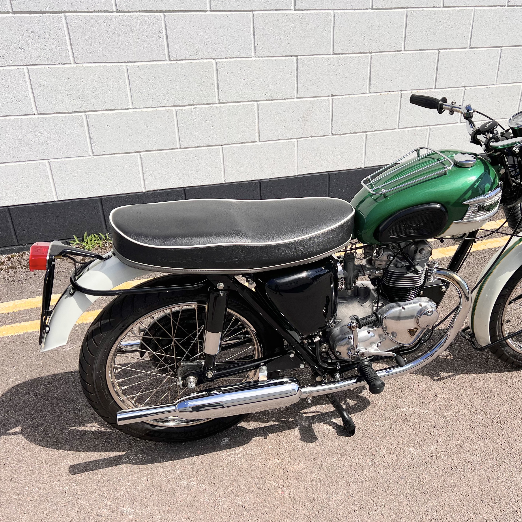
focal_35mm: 31
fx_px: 529
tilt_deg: -29.8
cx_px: 332
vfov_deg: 52.5
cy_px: 262
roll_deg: -0.3
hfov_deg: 51.9
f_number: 1.5
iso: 50
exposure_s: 1/6579
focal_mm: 5.7
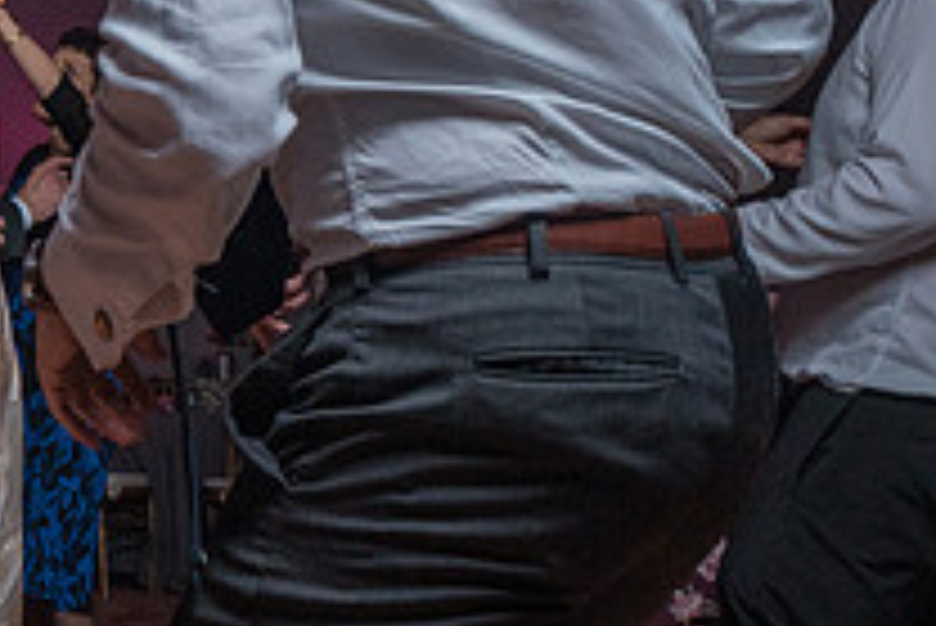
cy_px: 330
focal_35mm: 72
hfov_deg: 25.1
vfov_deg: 19.0
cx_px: -202
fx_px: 1873
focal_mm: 24
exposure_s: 1/200
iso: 2000
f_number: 5.6
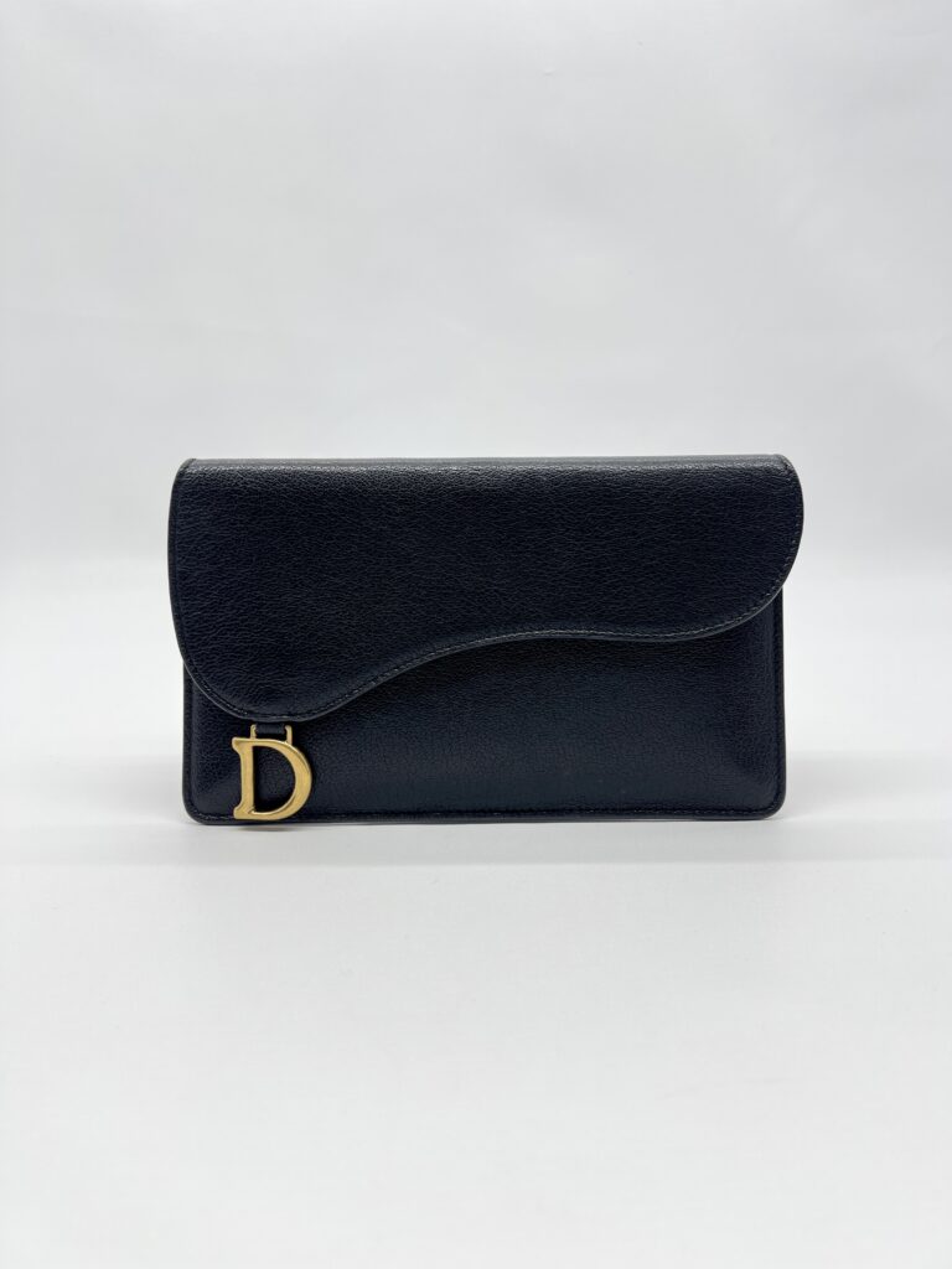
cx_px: 476
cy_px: 634
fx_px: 953
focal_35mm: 26
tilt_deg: -10.6
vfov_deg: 67.3
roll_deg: +0.6
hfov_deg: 53.1
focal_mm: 5.7
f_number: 1.5
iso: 32
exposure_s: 1/137
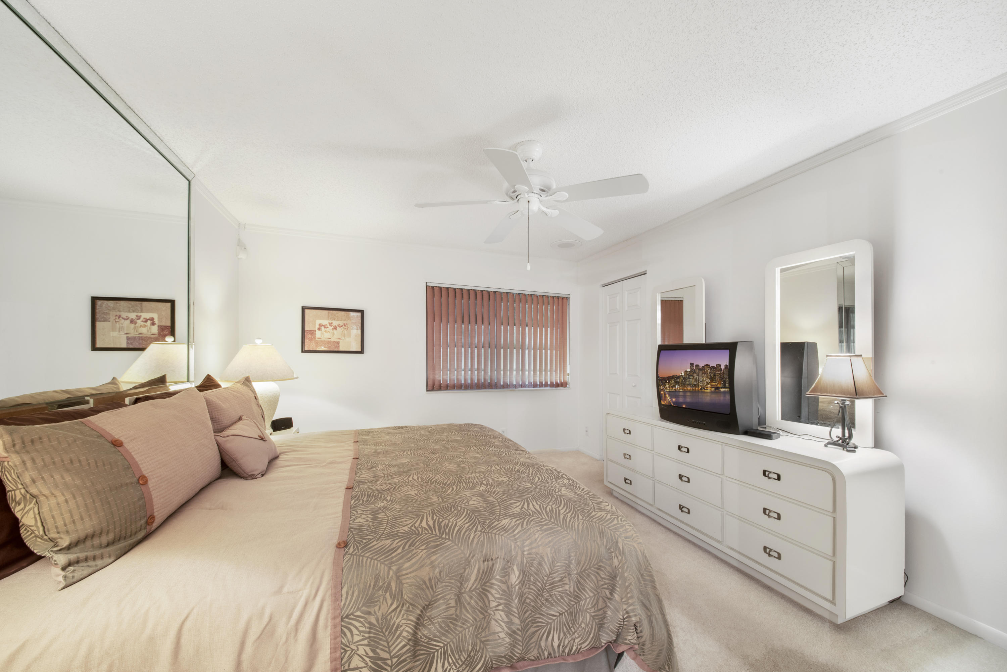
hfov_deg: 112.6
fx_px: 336
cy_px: 336
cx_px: 504
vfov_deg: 90.0
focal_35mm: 12
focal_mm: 12
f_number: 14
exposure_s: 1.6
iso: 400
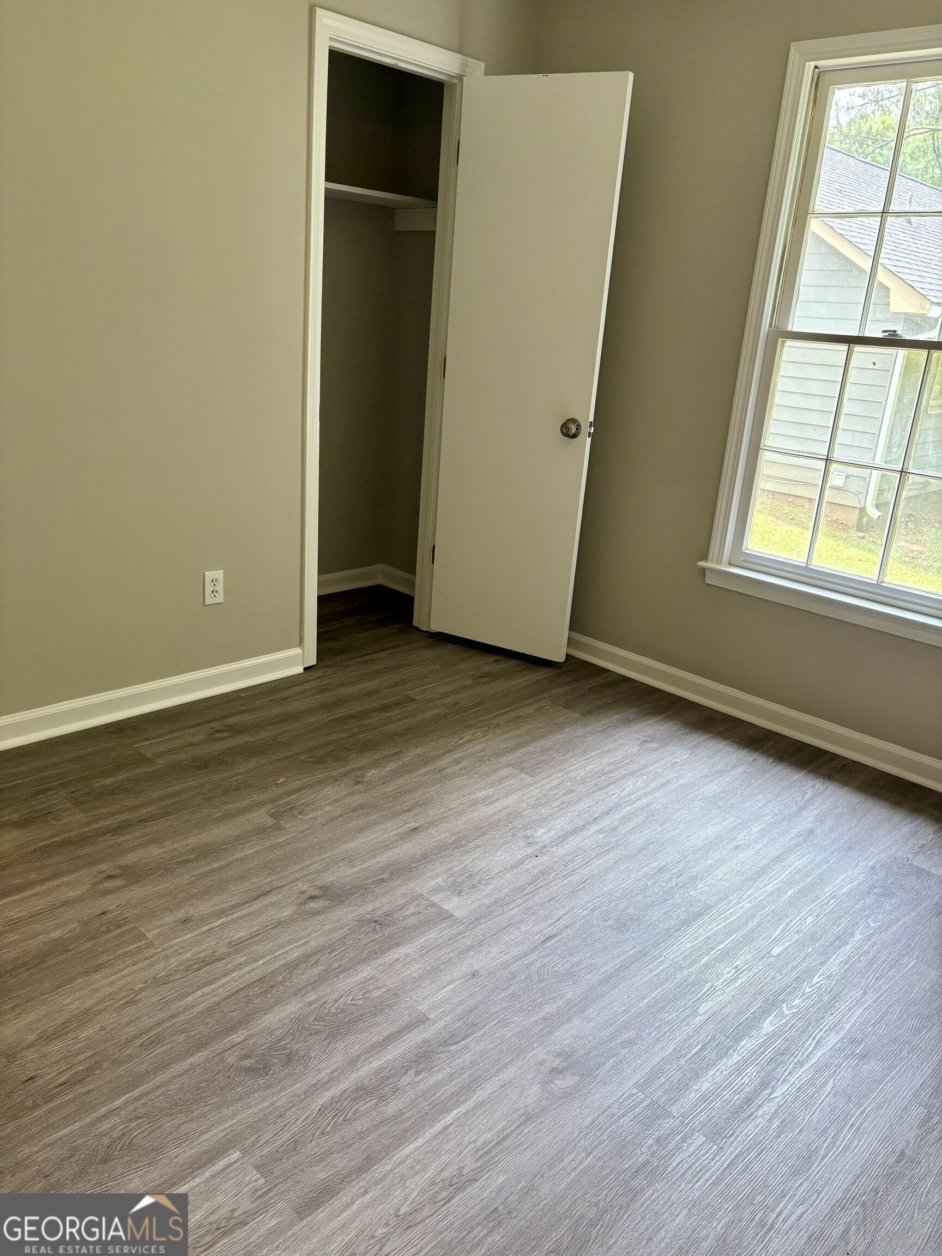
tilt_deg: -18.0
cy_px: 628
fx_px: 943
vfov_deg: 67.3
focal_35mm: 26
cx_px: 471
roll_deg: -4.2
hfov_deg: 53.1
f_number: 1.6
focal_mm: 5.96
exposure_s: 1/120
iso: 160
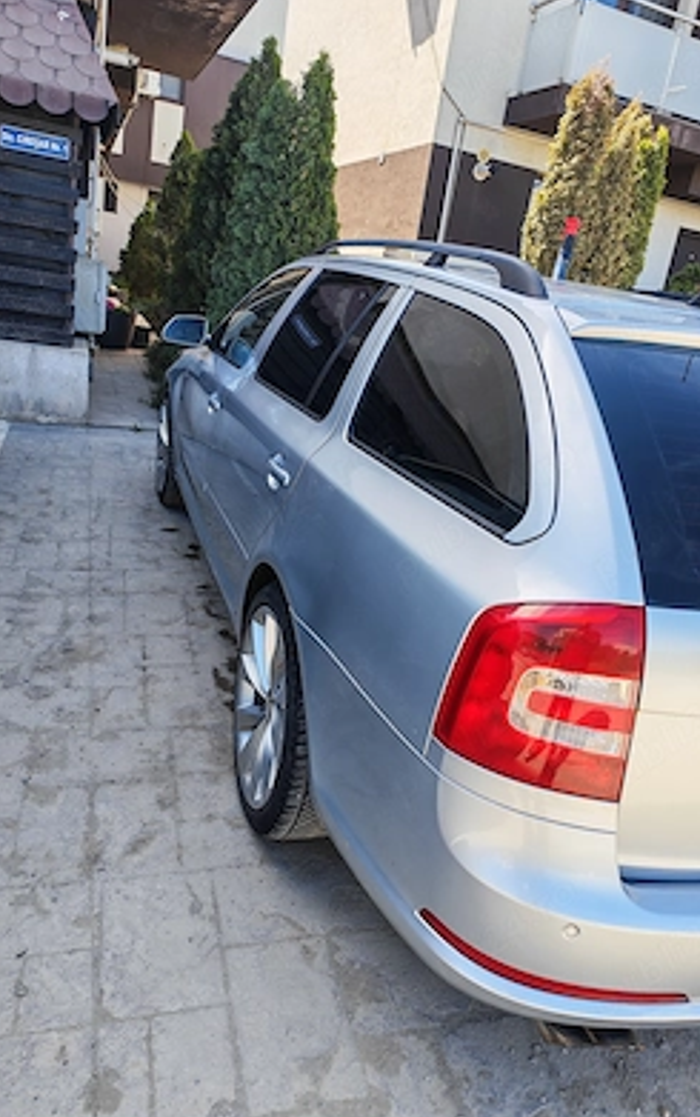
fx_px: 792
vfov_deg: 70.4
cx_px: 383
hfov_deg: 47.6
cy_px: 560
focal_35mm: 26
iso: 50
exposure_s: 1/190
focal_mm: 6.12
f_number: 1.9
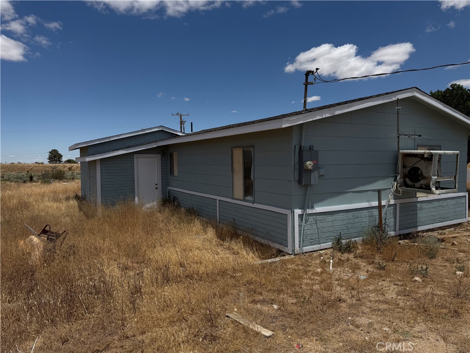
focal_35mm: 24
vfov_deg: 56.8
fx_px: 326
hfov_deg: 71.6
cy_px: 176
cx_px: 235
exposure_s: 1/10309
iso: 80
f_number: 1.78
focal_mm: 6.76
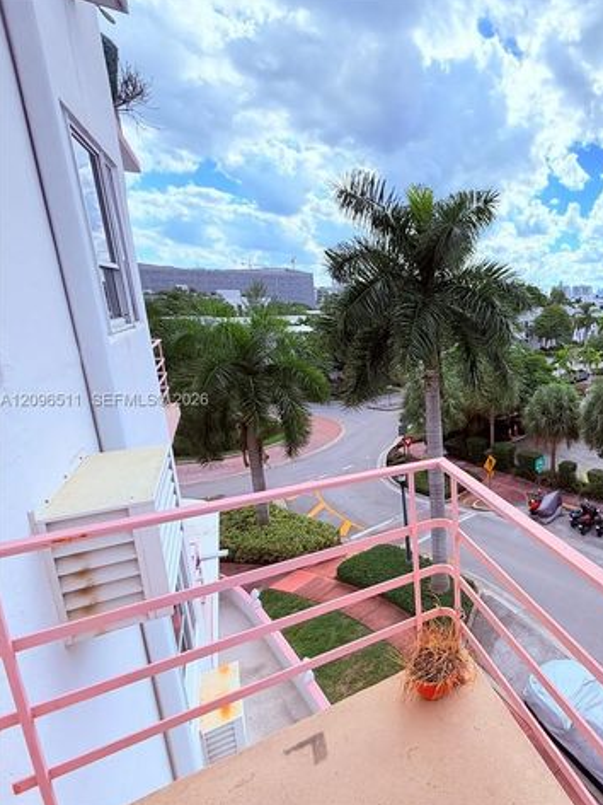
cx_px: 542
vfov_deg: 84.7
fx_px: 441
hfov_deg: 58.7
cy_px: 401
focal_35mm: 19
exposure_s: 1/1087
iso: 20
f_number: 2.2
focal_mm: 2.22
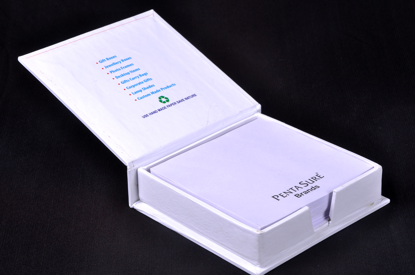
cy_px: 138
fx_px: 1382
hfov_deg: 17.1
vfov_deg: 11.4
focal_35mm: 120
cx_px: 208
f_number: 18
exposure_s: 1/80
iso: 100
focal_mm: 80
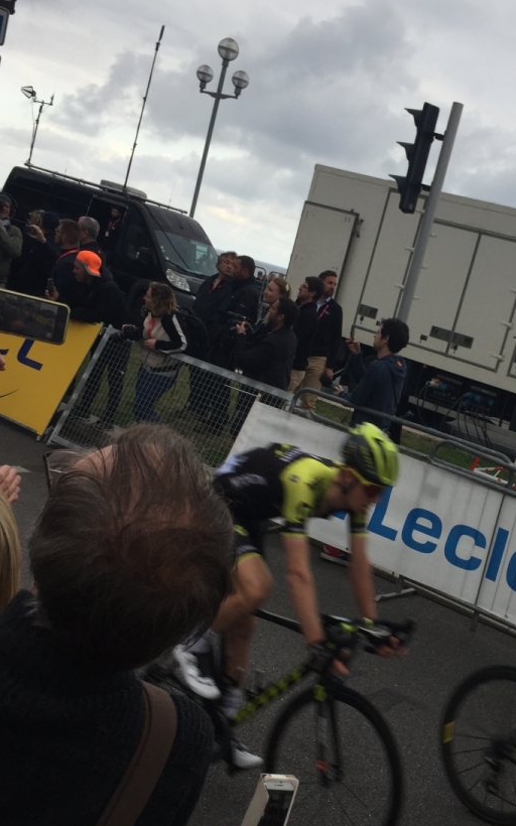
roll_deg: -13.4
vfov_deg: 44.2
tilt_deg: -7.9
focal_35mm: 45
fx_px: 1013
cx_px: 408
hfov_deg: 28.0
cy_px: 477
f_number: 2.2
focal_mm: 4.15
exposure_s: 1/366
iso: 32
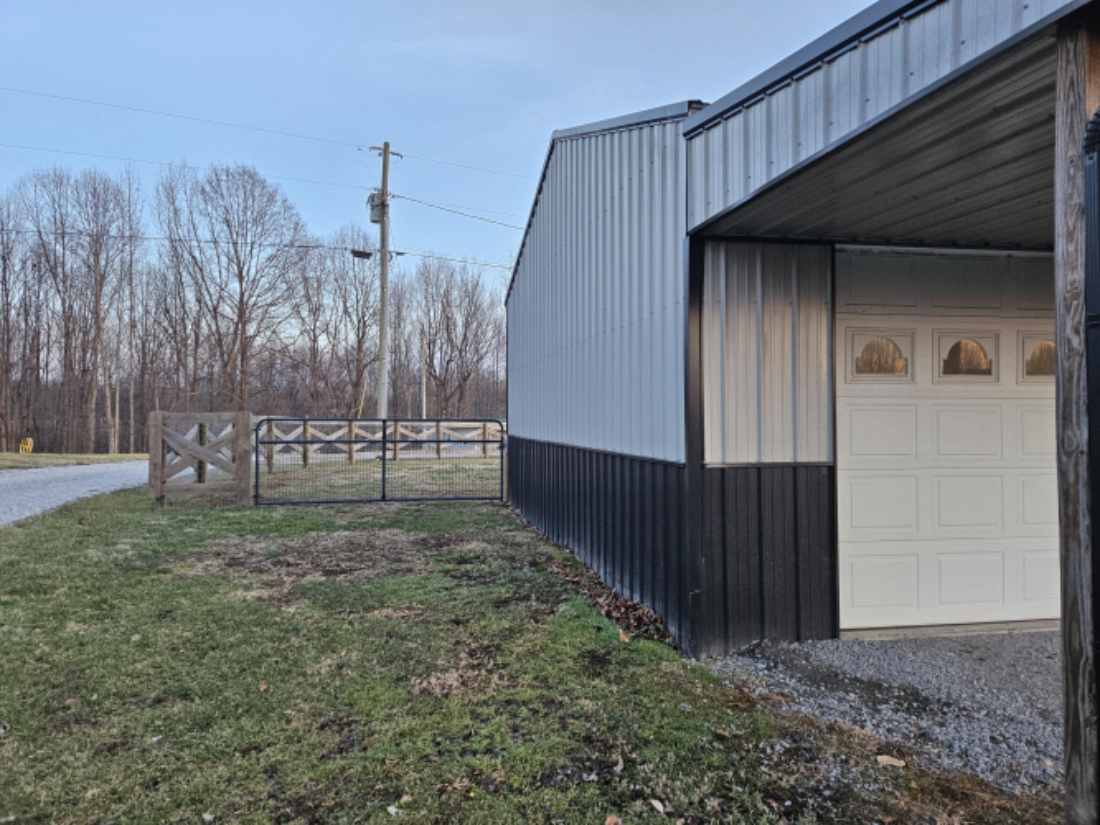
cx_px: 550
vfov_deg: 58.9
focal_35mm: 23
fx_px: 731
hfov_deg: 73.9
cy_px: 412
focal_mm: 5.4
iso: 200
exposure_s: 1/207
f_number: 1.8
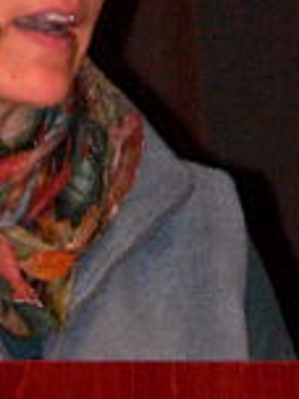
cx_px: -45
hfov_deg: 1.7
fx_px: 10227
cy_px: 121
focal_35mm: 888
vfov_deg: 2.2
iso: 400
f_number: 2.8
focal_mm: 56.1
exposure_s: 1/100
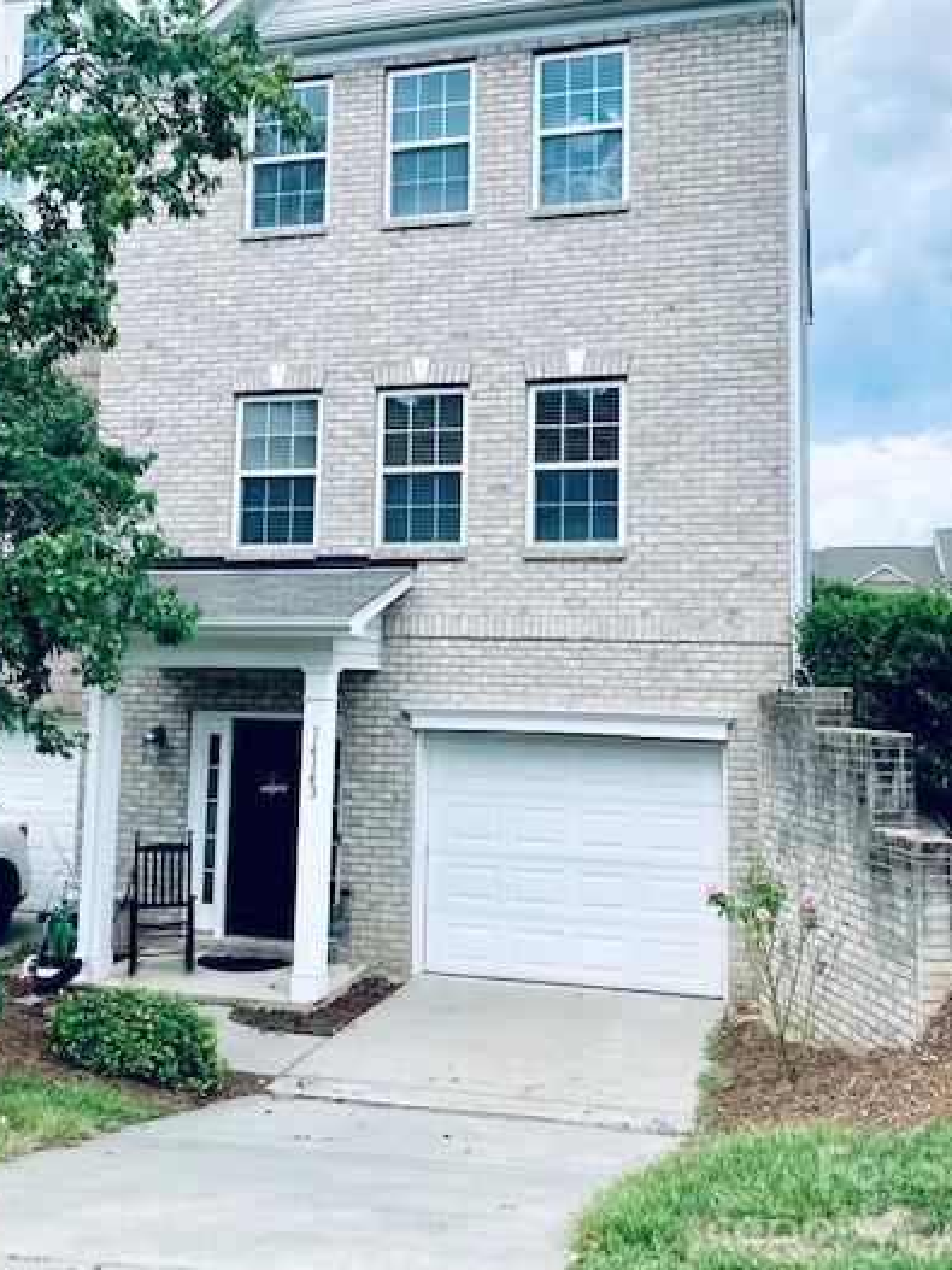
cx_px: 468
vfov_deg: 53.7
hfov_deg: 41.8
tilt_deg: +8.1
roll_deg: +0.6
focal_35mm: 34
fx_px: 1247
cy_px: 537
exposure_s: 1/917
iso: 20
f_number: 1.8
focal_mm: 3.99
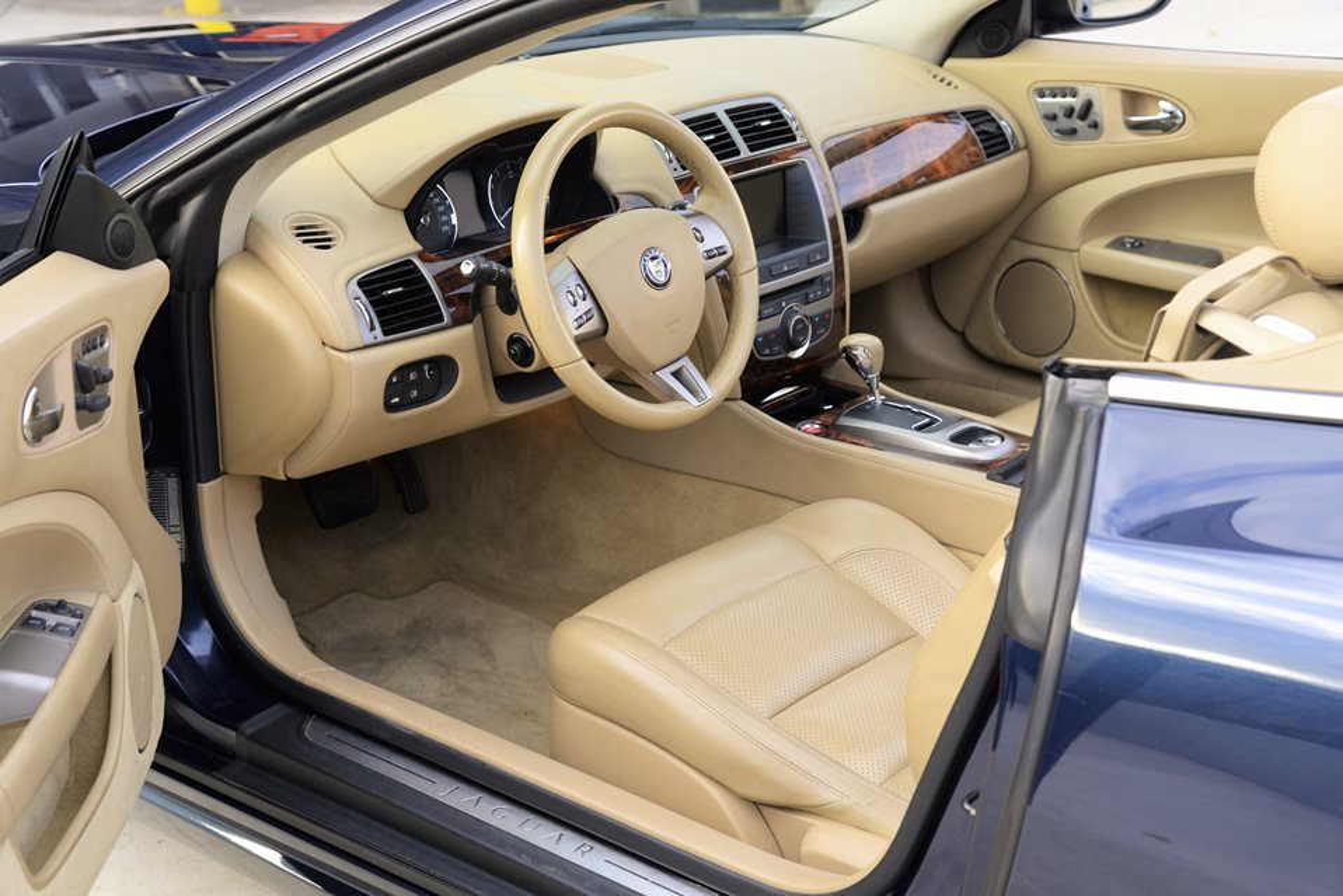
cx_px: 672
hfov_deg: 36.2
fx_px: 2052
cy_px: 448
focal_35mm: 55
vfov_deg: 24.6
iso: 360
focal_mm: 55
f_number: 5.6
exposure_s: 1/125
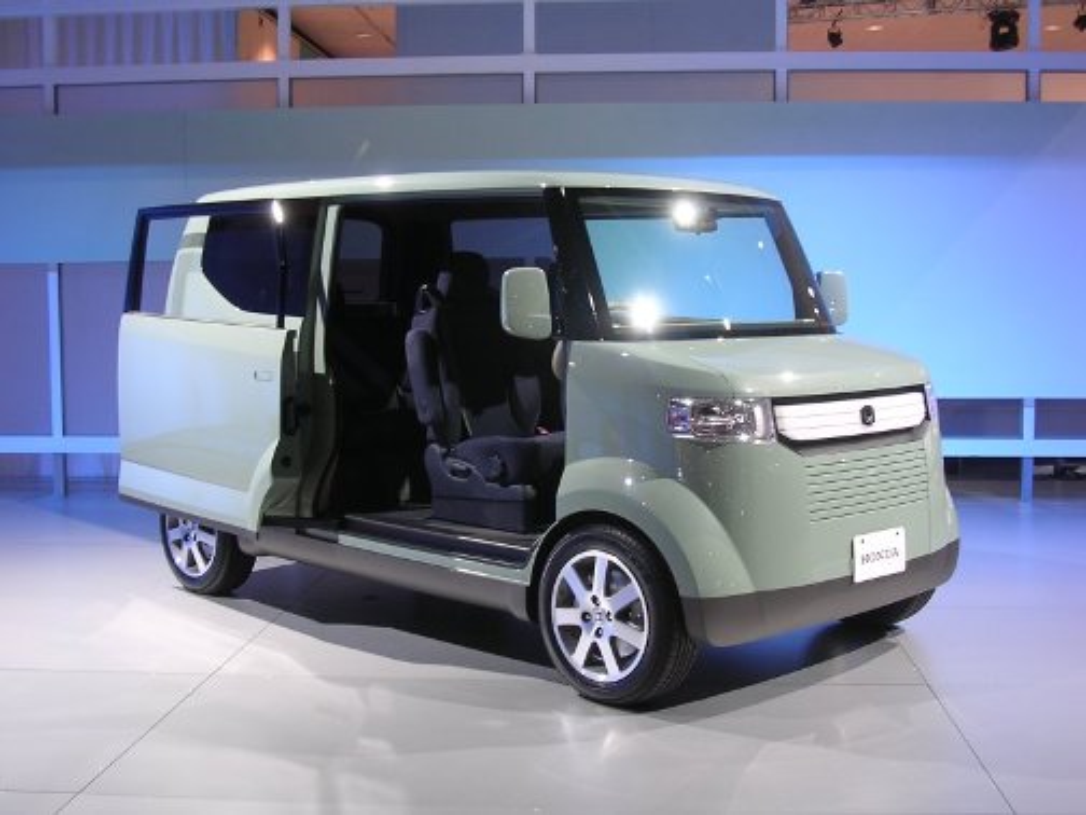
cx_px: 543
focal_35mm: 46
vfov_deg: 31.5
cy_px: 408
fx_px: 1443
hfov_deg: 41.2
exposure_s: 1/13.7
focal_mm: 7.1
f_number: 3
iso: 100
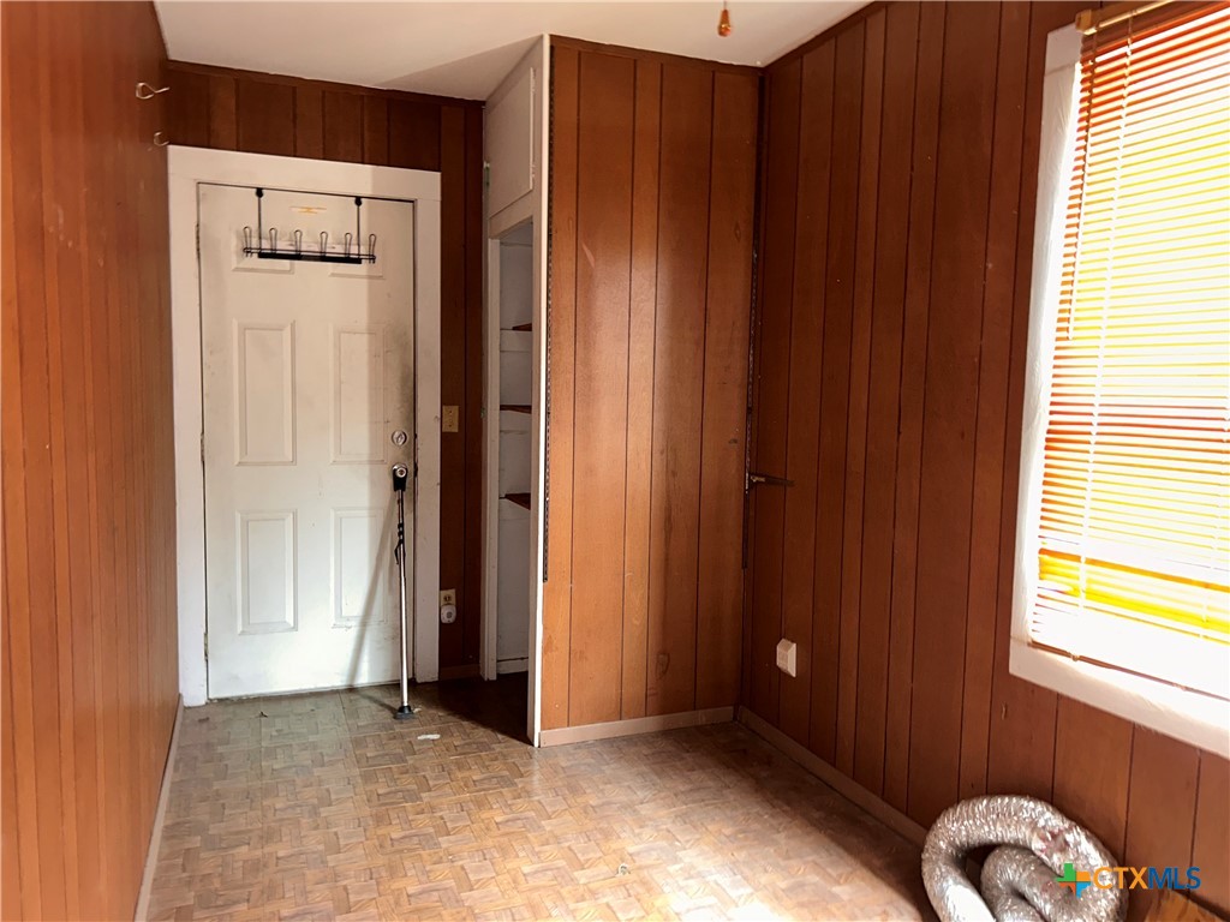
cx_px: 615
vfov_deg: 53.1
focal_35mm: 26
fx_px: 924
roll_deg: -2.2
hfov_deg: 67.3
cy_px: 461
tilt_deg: -6.0
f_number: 1.5
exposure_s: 1/7
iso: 125
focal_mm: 5.7
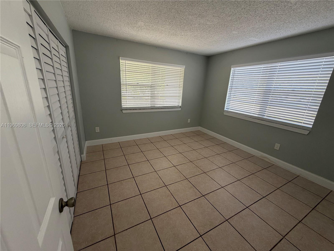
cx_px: 167
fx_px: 135
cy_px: 126
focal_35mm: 14
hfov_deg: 102.1
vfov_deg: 85.7
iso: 100
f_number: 2.2
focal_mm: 2.22
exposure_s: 1/121
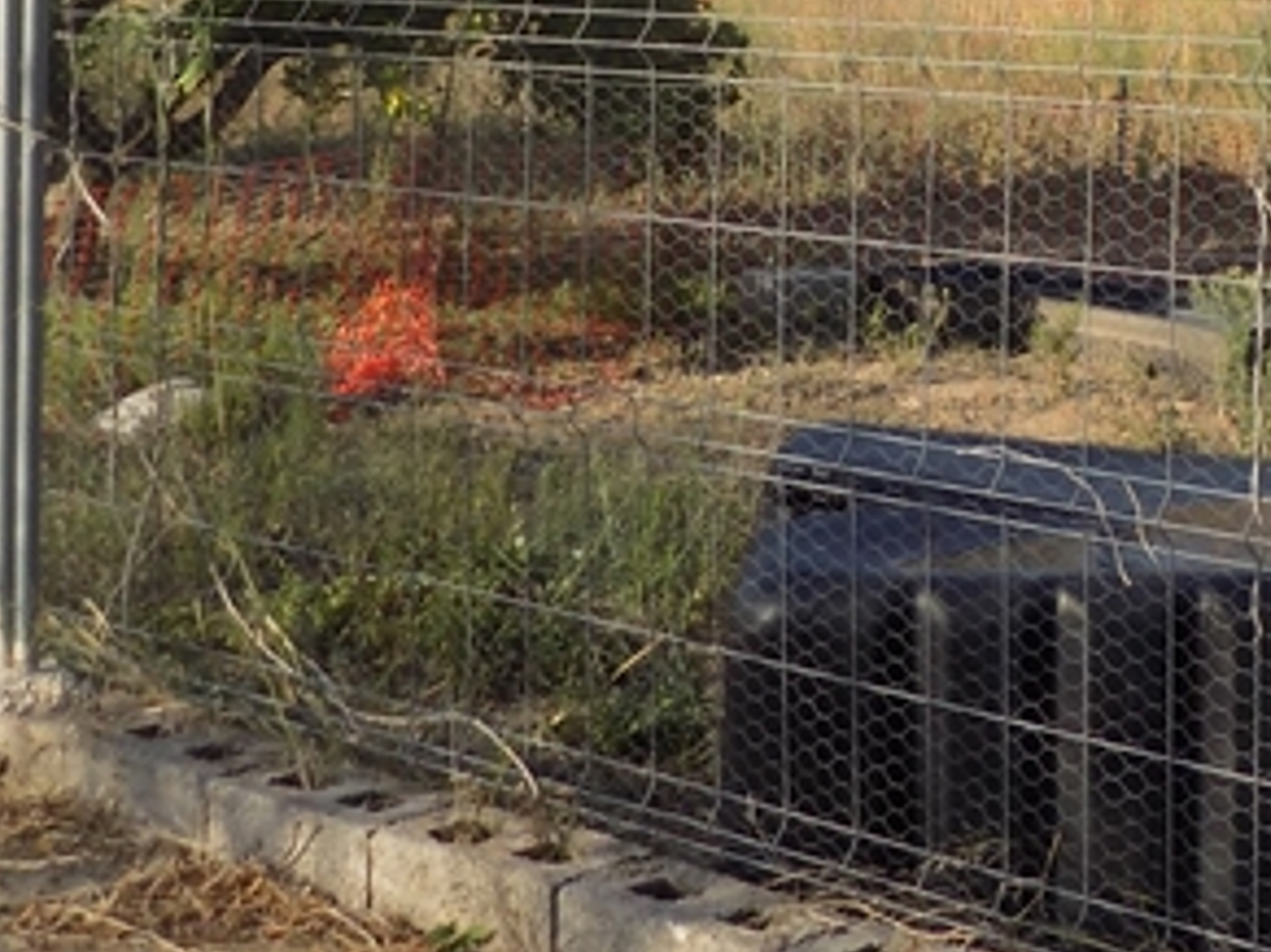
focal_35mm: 81
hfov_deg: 23.4
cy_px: -131
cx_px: 1188
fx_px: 2973
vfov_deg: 17.5
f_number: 3.1
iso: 80
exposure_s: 1/800
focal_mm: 4
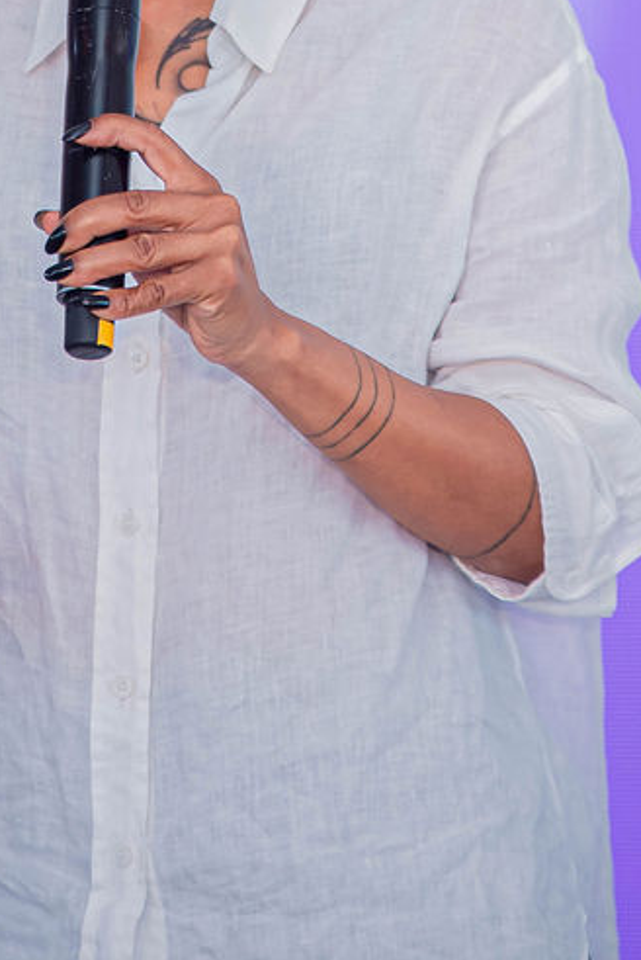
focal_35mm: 625
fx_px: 16668
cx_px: 287
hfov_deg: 2.2
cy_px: -119
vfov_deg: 3.3
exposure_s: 1/200
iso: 125
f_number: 2.8
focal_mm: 200
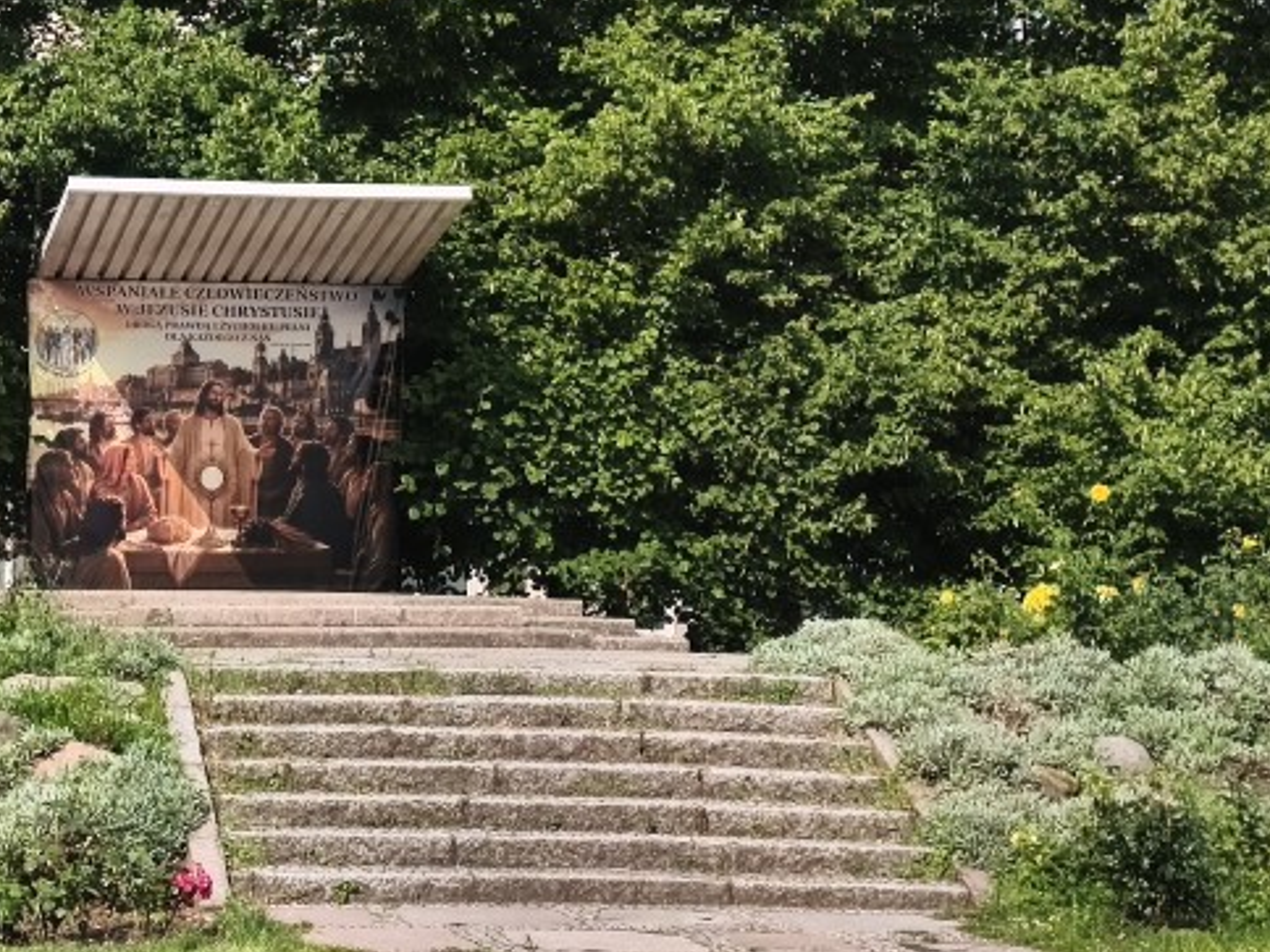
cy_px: 435
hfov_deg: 17.2
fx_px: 4182
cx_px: 388
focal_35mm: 114
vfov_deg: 13.0
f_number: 1.7
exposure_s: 1/1379
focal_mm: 6.06
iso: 50
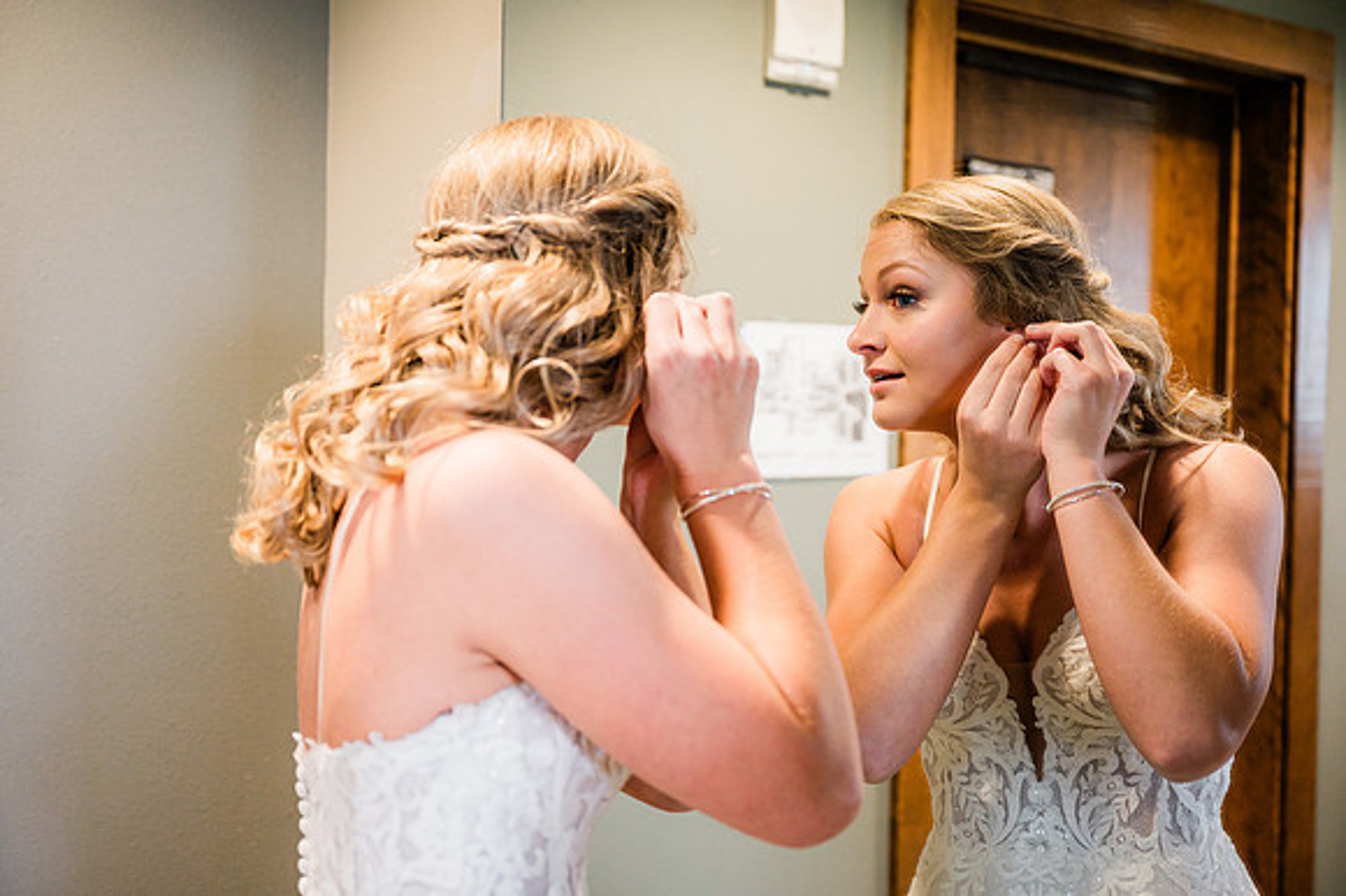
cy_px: 448
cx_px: 657
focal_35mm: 47
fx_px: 1754
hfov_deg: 42.0
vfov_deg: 28.7
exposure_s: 1/125
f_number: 2.8
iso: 500
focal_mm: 45
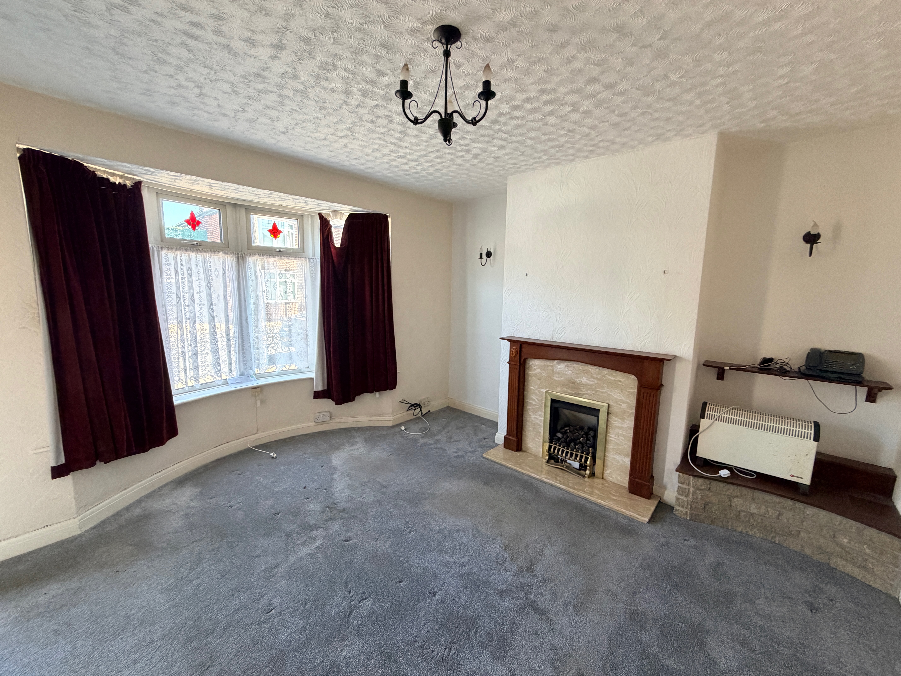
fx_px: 364
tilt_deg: -8.2
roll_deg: -1.7
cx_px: 450
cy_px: 338
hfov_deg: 102.1
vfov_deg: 85.7
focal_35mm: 14
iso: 320
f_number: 2.2
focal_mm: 2.22
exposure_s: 1/95
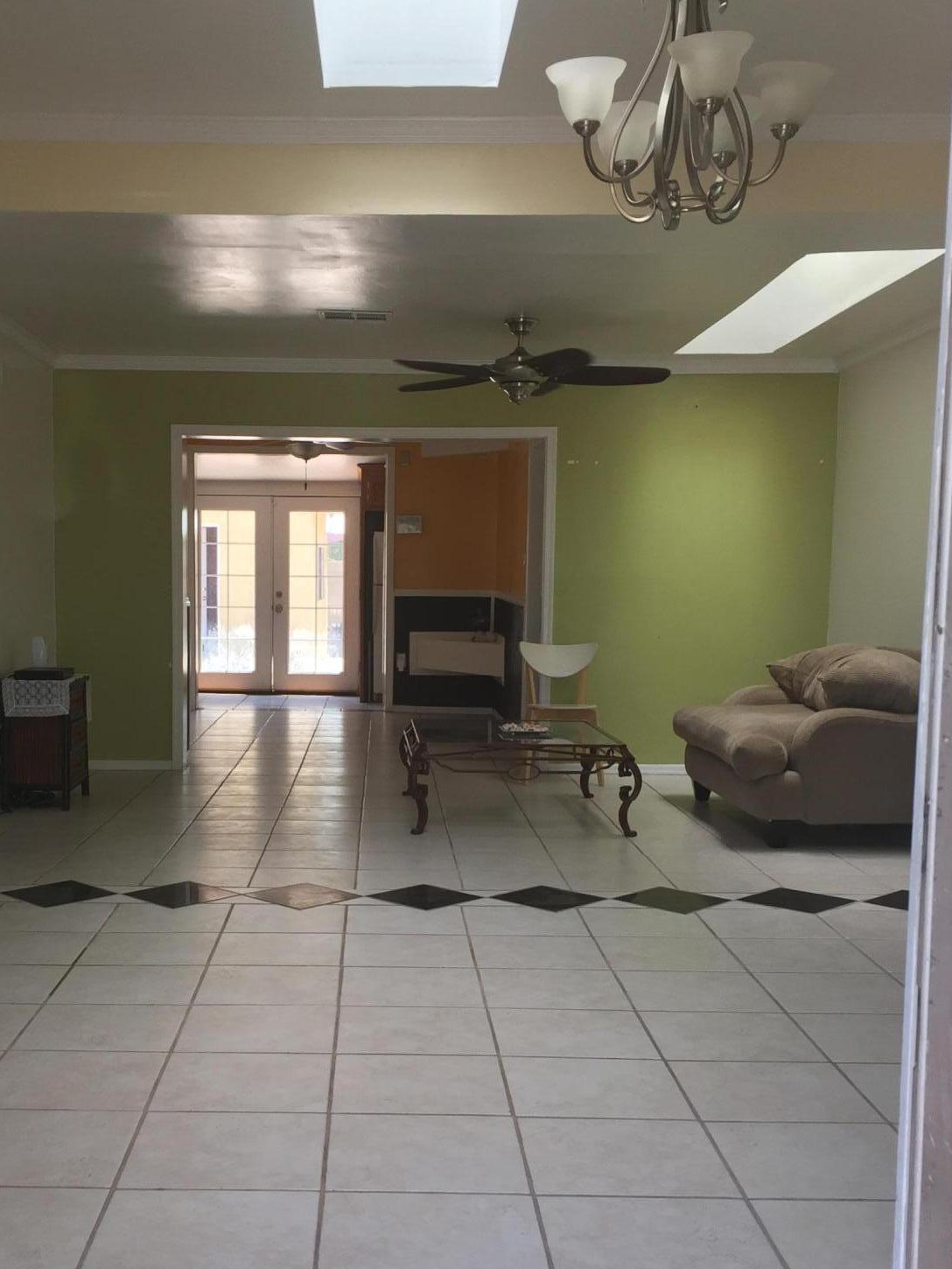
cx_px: 347
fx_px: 1466
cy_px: 734
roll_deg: -0.5
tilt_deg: -6.4
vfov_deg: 46.6
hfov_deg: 35.7
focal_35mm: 40
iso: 50
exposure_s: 1/120
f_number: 2.2
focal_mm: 4.15
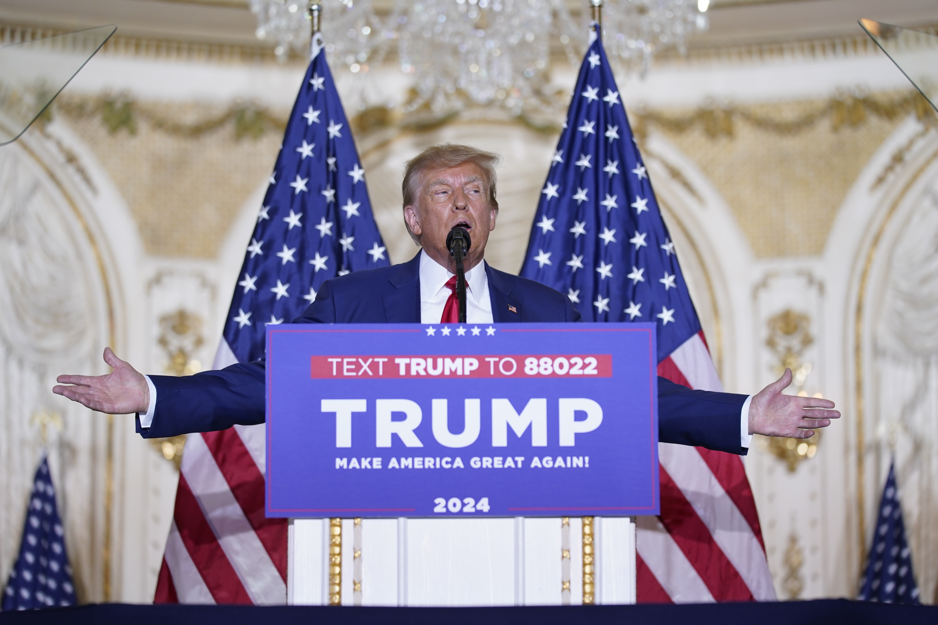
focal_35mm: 111
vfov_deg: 12.3
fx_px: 2892
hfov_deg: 18.4
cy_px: 312
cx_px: 469
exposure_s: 1/500
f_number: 2.8
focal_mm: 111
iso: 800
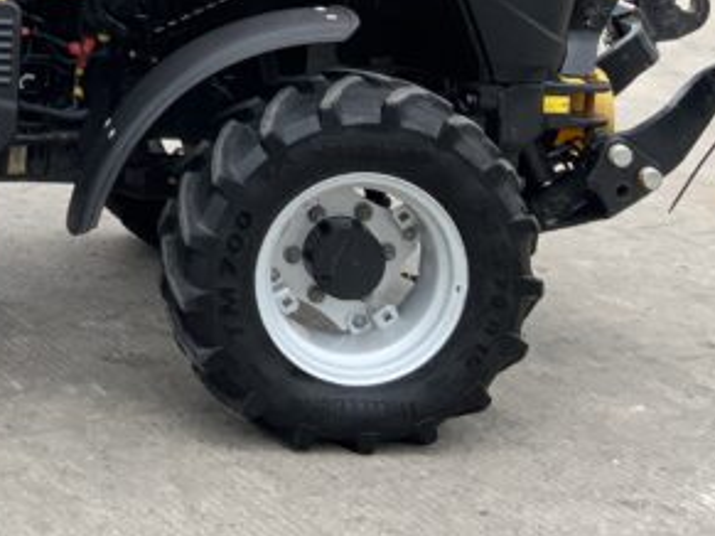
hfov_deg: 18.7
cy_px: -246
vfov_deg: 13.7
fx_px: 2106
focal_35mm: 102
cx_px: -32
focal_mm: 3
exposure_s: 1/545
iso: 16
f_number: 1.8
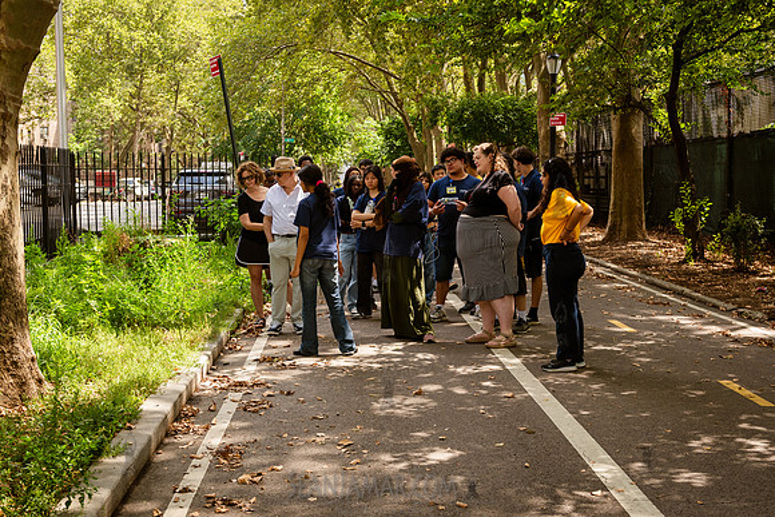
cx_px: 391
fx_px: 1138
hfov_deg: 37.6
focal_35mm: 53
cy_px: 295
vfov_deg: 25.6
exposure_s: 1/500
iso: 400
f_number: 3.5
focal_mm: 45
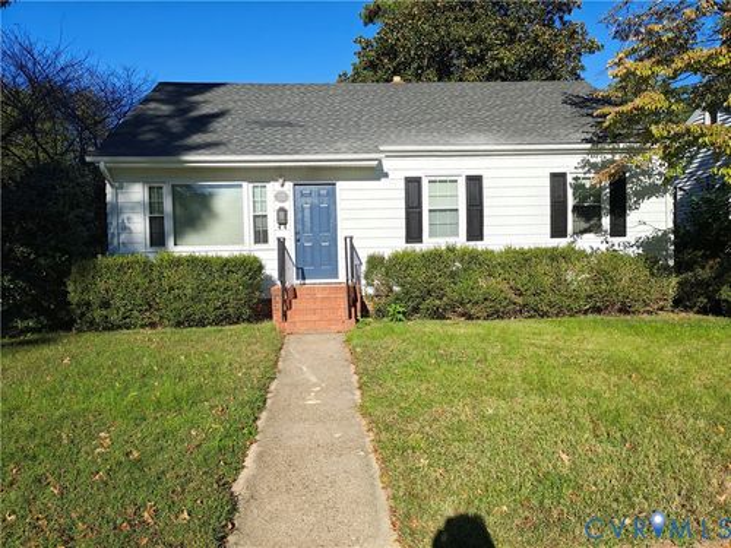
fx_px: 528
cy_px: 274
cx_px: 366
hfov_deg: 69.4
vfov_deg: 54.9
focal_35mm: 25
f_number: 1.7
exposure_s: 1/860
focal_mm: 4.68
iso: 100
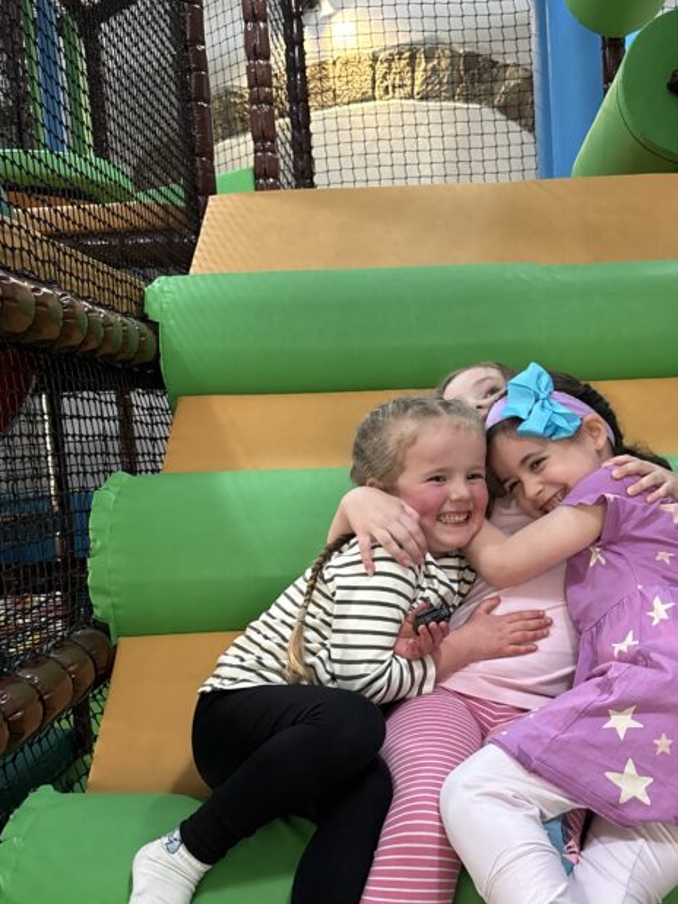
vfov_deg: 43.6
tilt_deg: -6.6
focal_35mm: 43
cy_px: 545
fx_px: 1123
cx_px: 466
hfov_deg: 33.2
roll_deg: +2.0
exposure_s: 1/50
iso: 400
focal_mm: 5.96
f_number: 1.6
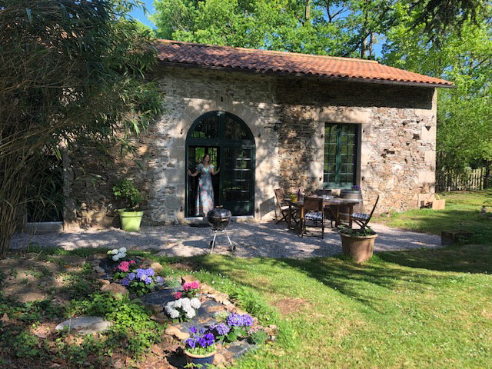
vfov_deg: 49.7
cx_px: 246
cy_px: 184
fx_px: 398
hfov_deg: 63.4
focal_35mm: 28
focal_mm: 3.99
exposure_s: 1/281
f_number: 1.8
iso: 20
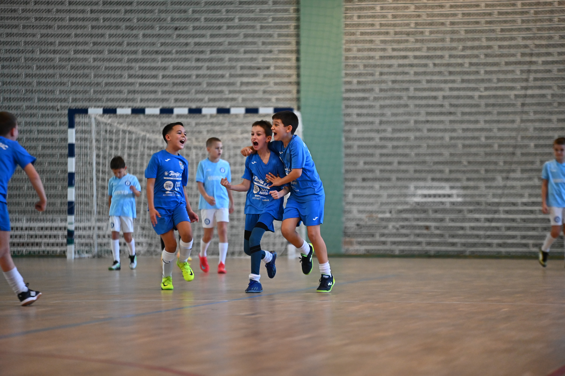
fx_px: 3137
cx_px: 282
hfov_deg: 10.3
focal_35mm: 200
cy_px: 188
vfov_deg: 6.9
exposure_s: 1/800
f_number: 2.8
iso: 3200
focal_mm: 200
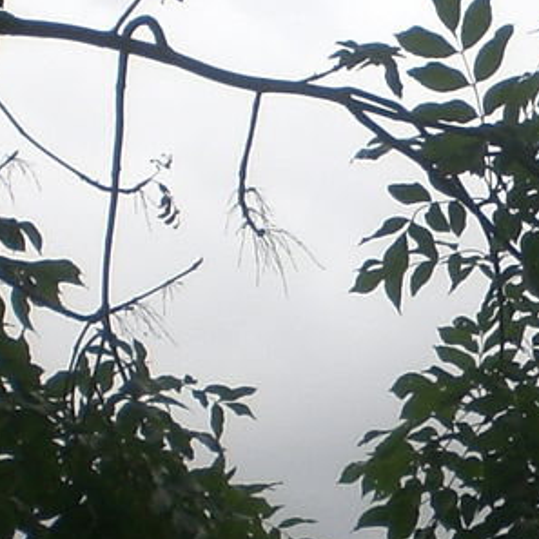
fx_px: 3823
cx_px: 915
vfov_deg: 8.0
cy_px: 563
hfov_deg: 7.8
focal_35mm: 217
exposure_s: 1/320
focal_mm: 6.3
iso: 50
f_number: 4.4
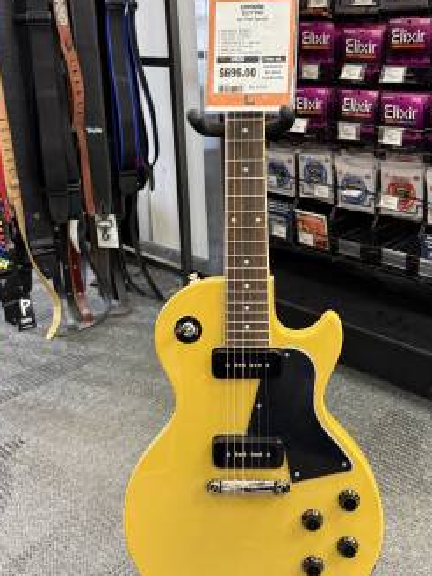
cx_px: 267
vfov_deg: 48.8
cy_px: 248
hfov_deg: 37.5
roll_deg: +1.0
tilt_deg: -17.8
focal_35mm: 38
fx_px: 632
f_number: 1.78
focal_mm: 6.76
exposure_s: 1/60
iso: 500
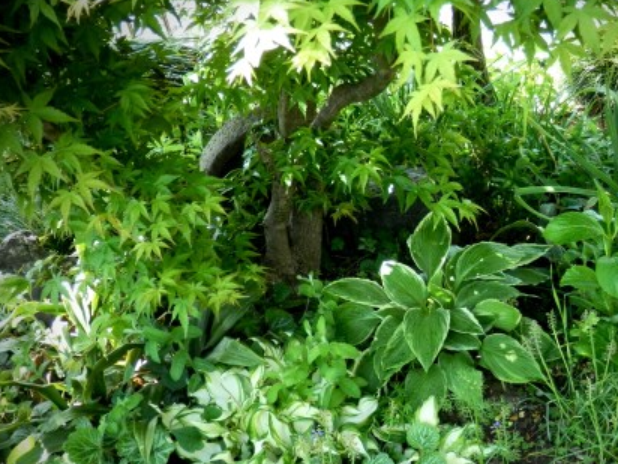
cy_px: 258
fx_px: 750
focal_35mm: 42
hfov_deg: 44.8
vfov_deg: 34.3
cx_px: 332
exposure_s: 1/60
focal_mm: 5.5
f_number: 3.3
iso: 80
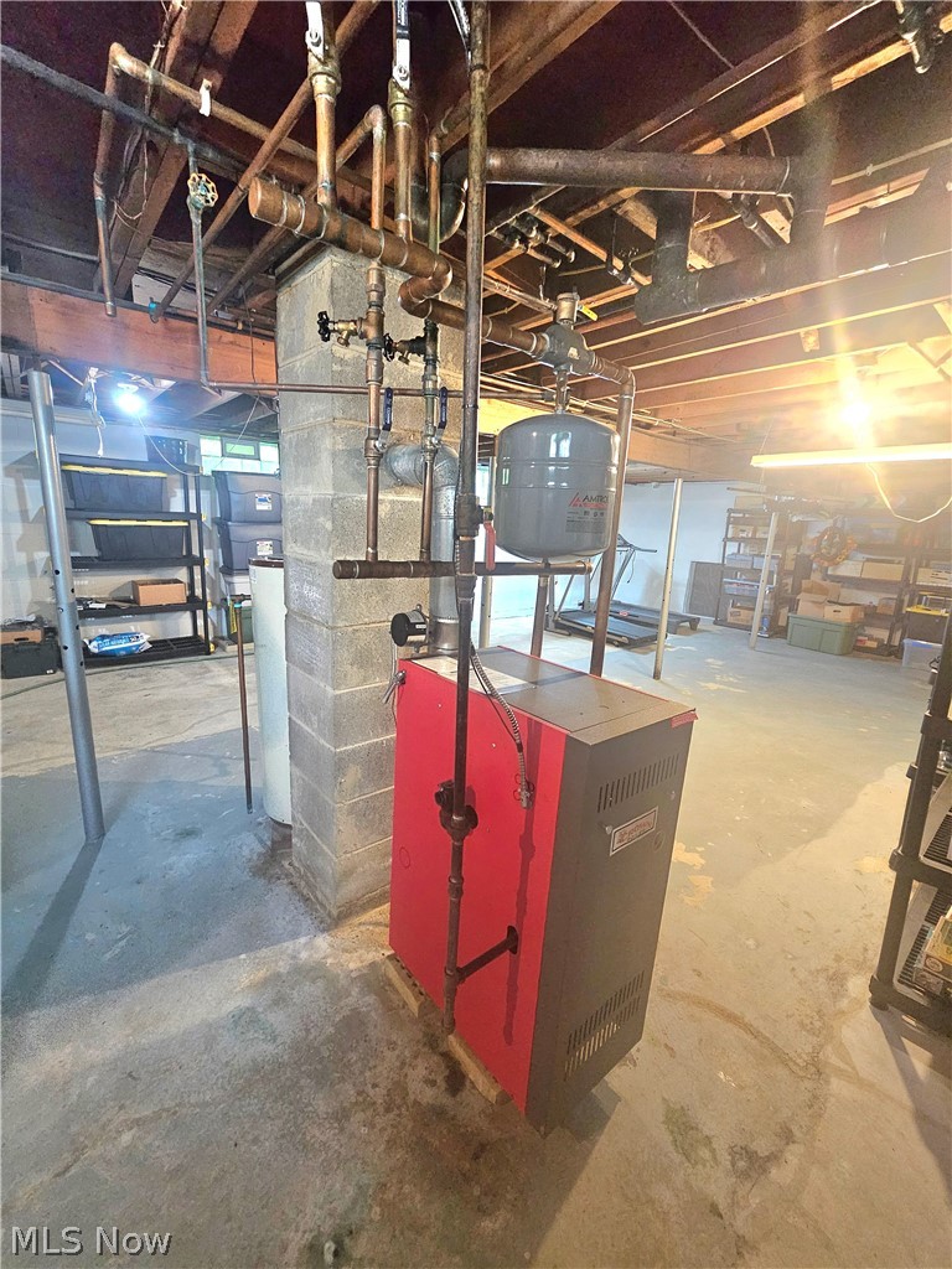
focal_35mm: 13
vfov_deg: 106.2
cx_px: 476
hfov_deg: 89.9
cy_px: 634
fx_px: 477
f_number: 2.2
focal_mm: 2.2
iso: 800
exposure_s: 1/24
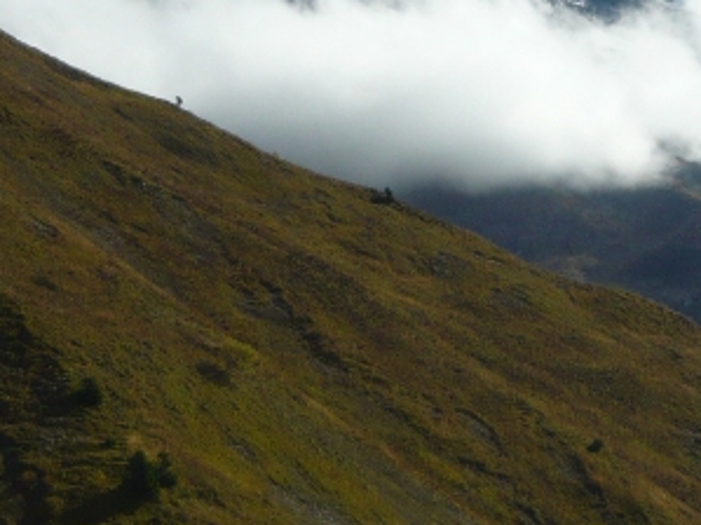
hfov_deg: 17.3
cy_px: 63
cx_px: 537
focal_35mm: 113
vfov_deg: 13.0
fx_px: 2287
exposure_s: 1/400
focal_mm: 5.5
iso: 100
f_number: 8
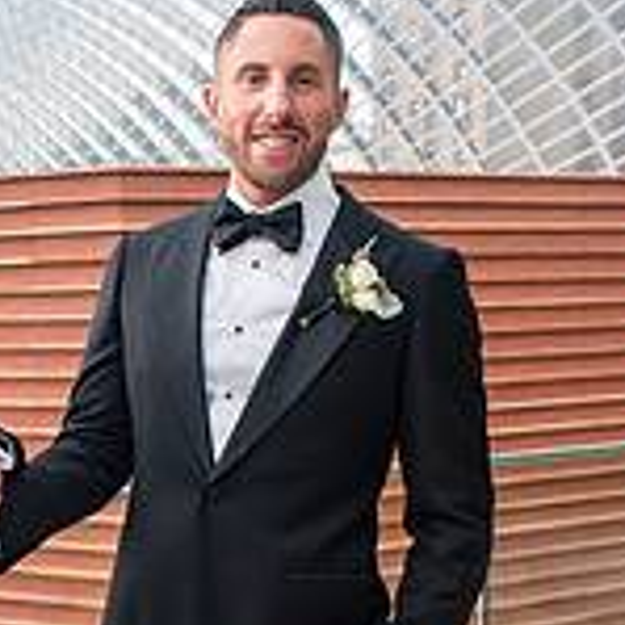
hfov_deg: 24.5
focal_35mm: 66
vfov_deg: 25.9
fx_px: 1348
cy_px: 422
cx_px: -42
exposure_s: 1/100
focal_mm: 20
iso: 500
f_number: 4
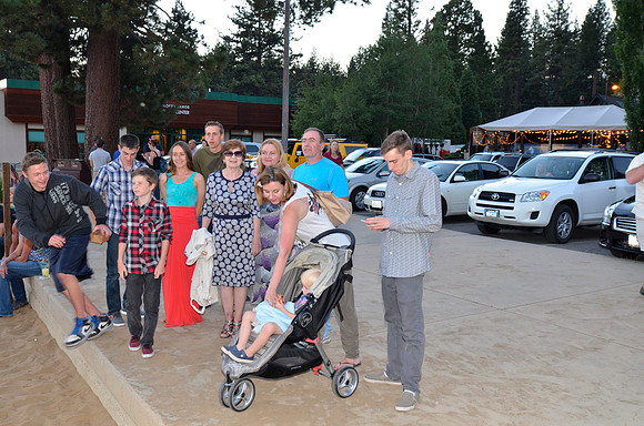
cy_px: 213
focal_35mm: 36
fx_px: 643
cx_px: 322
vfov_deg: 36.7
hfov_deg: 53.2
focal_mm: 24
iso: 500
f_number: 4
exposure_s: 1/60
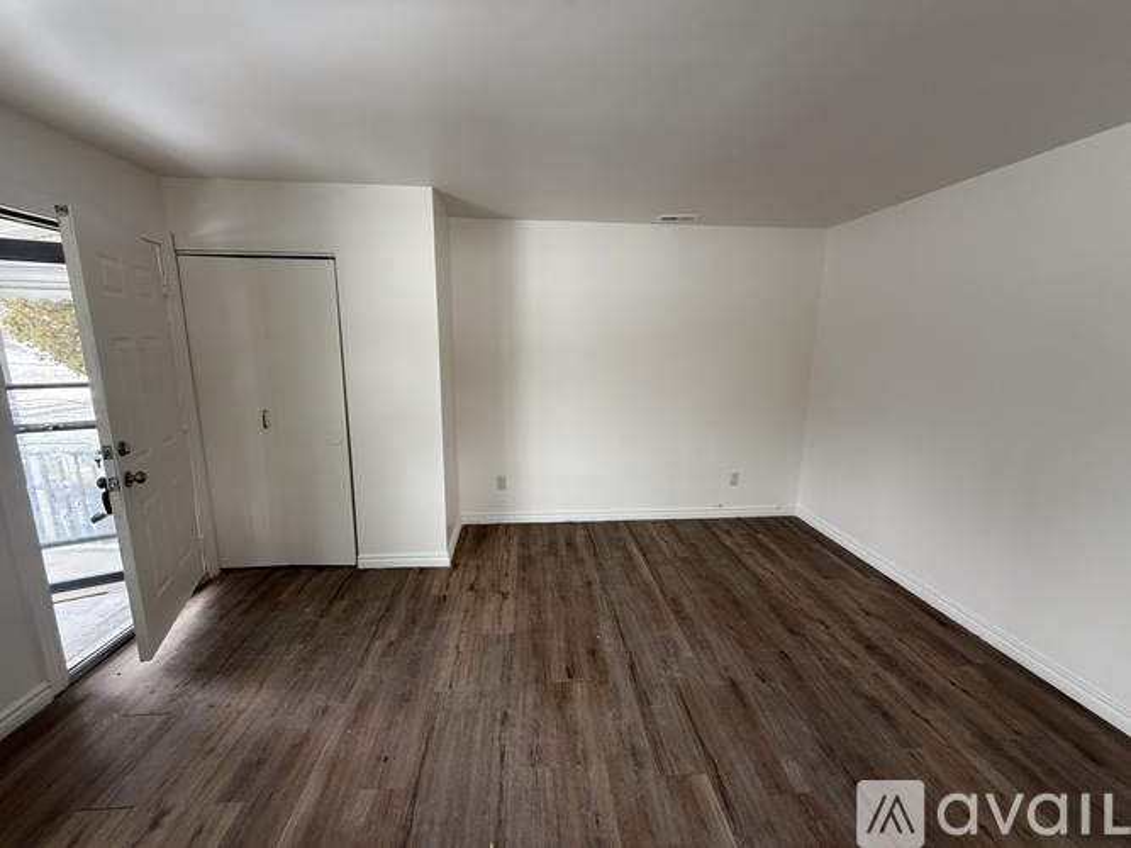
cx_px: 566
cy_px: 424
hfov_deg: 102.1
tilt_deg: -9.9
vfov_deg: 85.7
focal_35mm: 14
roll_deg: -0.3
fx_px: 457
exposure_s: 1/99
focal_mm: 2.22
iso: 200
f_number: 2.2
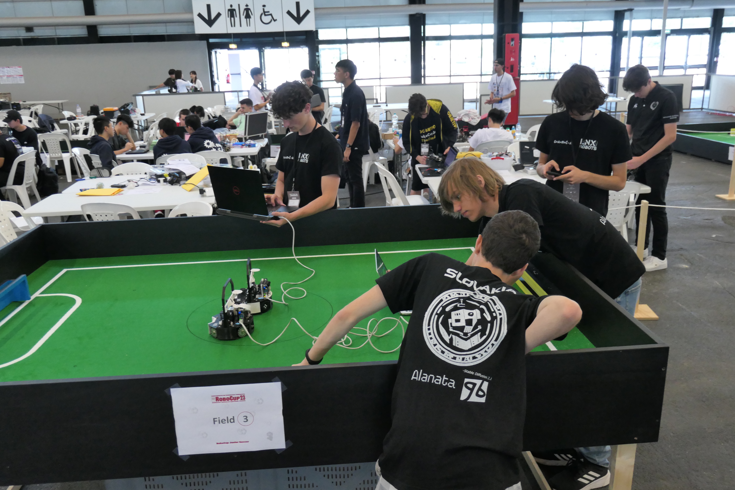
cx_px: 368
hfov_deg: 61.9
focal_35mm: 30
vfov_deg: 43.6
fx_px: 612
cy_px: 245
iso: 1000
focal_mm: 11.1
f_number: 3.6
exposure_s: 1/80
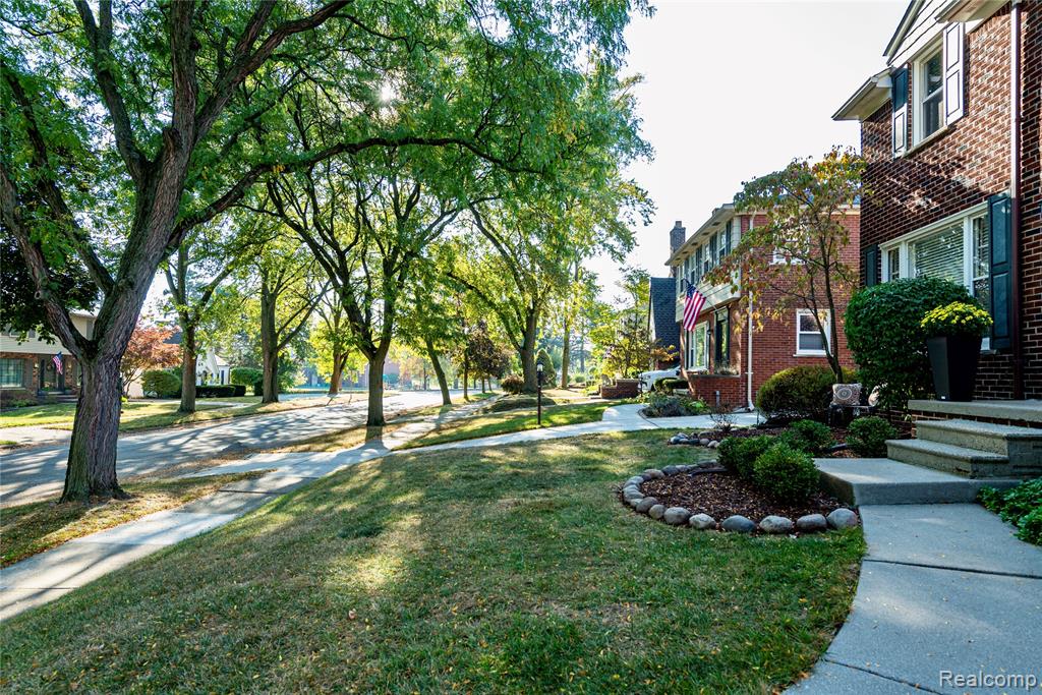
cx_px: 521
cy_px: 348
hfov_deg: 84.0
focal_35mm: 20
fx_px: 579
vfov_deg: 61.9
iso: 400
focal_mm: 20
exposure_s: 1/250
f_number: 6.3
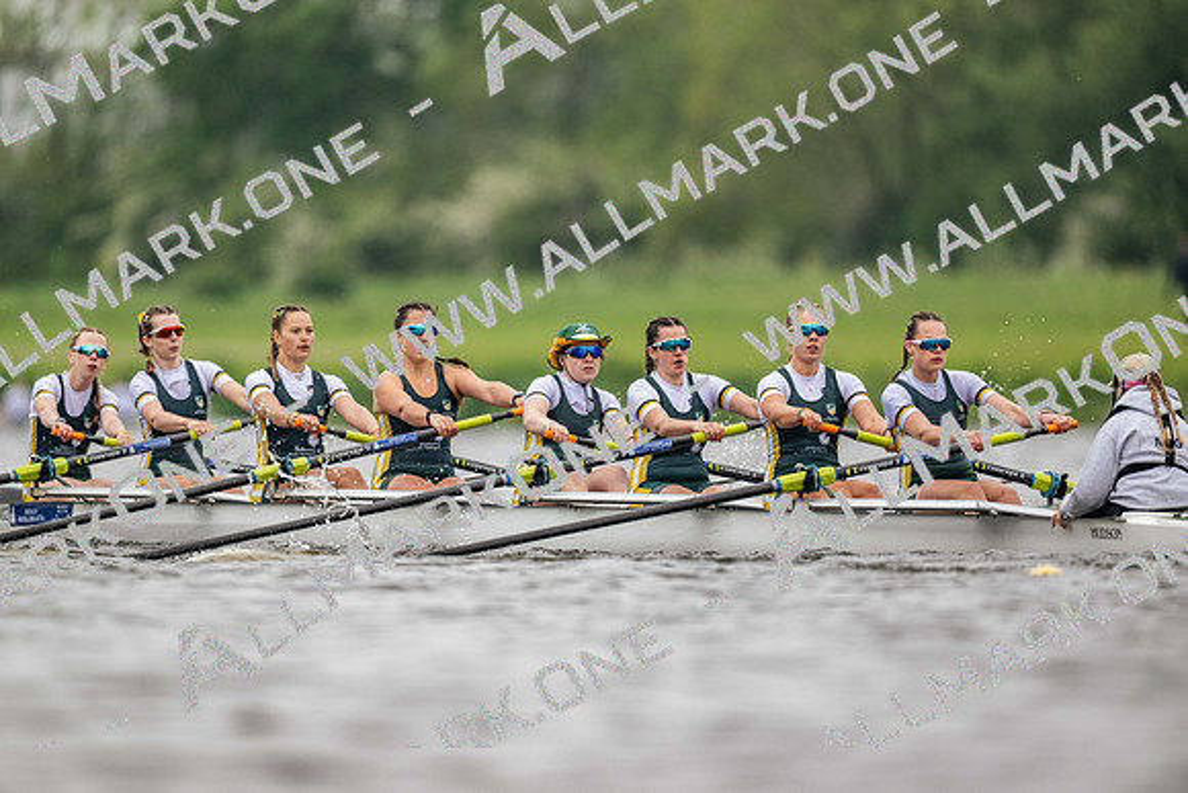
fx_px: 19804
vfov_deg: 2.3
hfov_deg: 3.4
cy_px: 396
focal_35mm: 600
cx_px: 594
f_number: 4
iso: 720
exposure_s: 1/2000
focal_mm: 600
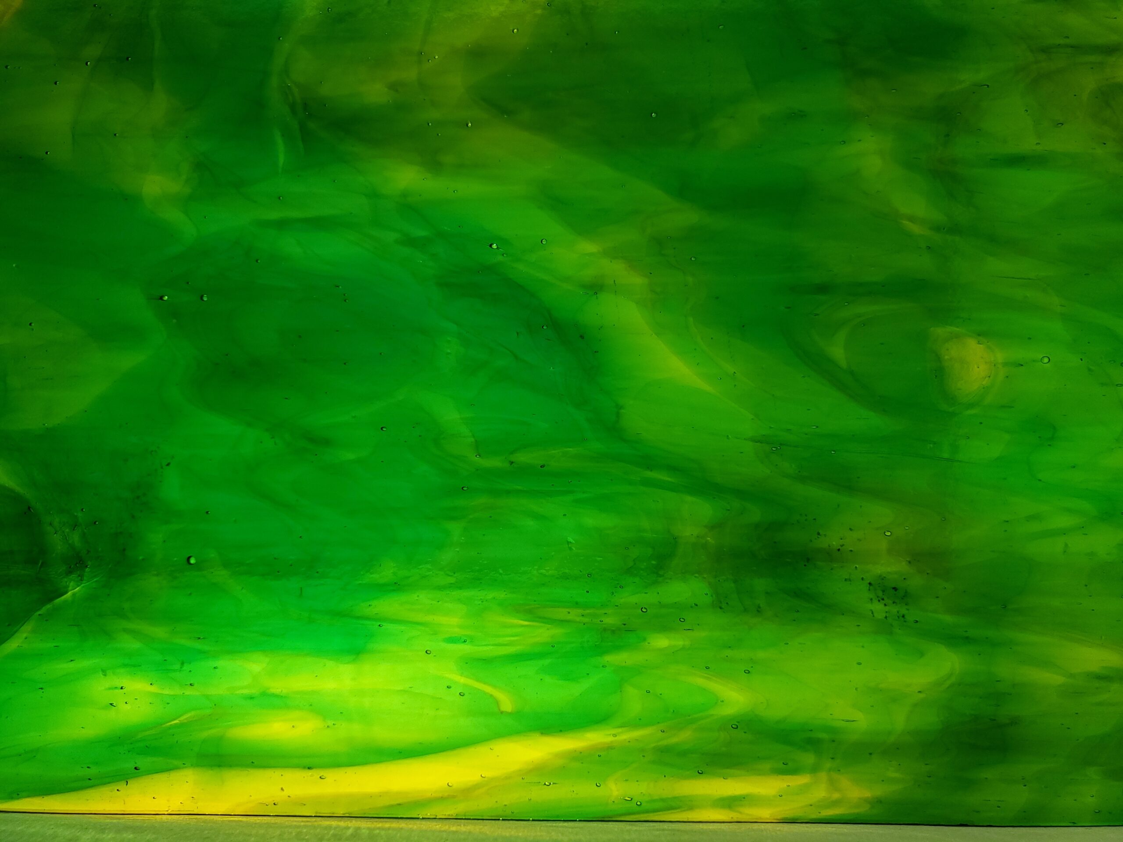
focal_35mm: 26
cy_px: 421
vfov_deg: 53.1
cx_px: 562
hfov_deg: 67.3
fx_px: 843
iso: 80
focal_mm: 4.3
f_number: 1.5
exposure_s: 1/125
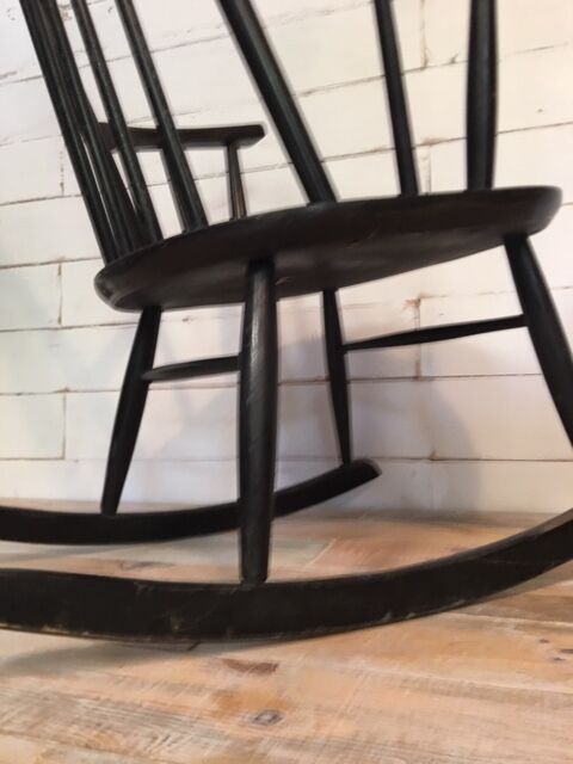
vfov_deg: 61.7
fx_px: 640
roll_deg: -0.1
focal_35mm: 29
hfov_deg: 48.2
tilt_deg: +4.3
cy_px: 382
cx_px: 286
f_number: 2.2
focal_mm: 4.15
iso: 80
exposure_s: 1/17
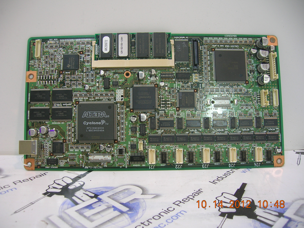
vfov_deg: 41.7
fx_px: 298
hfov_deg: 54.0
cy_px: 114
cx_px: 152
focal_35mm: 34
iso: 50
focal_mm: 5.7
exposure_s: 1/4.2
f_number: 2.9
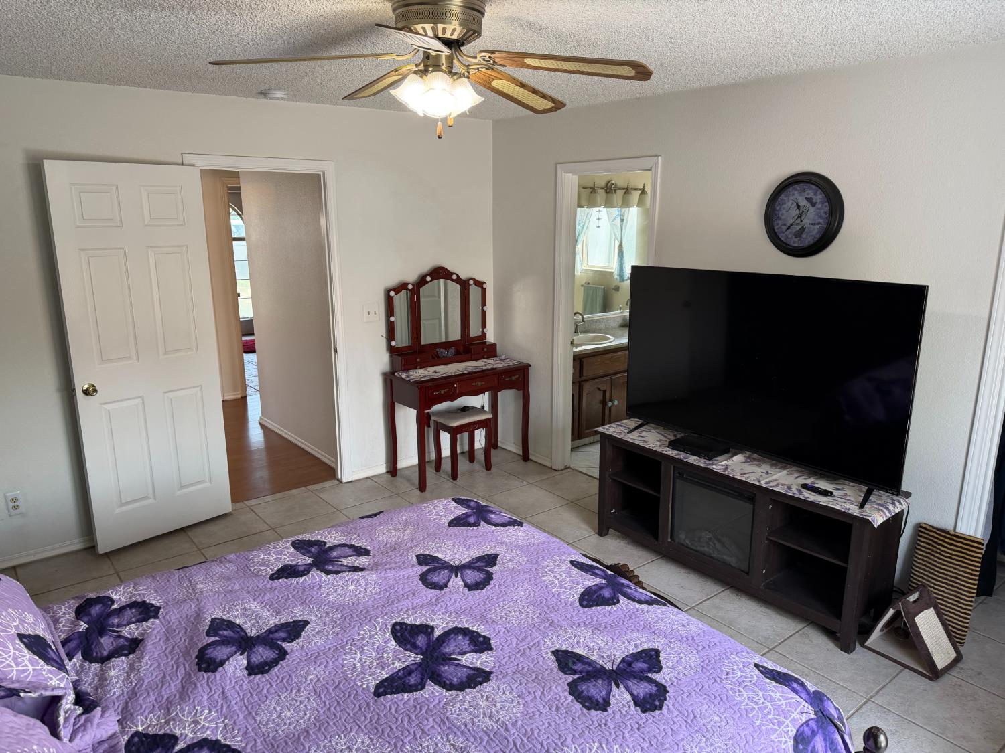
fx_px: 697
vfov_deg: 56.8
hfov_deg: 71.6
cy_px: 376
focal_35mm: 24
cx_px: 502
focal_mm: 6.76
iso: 200
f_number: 1.78
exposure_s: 1/120
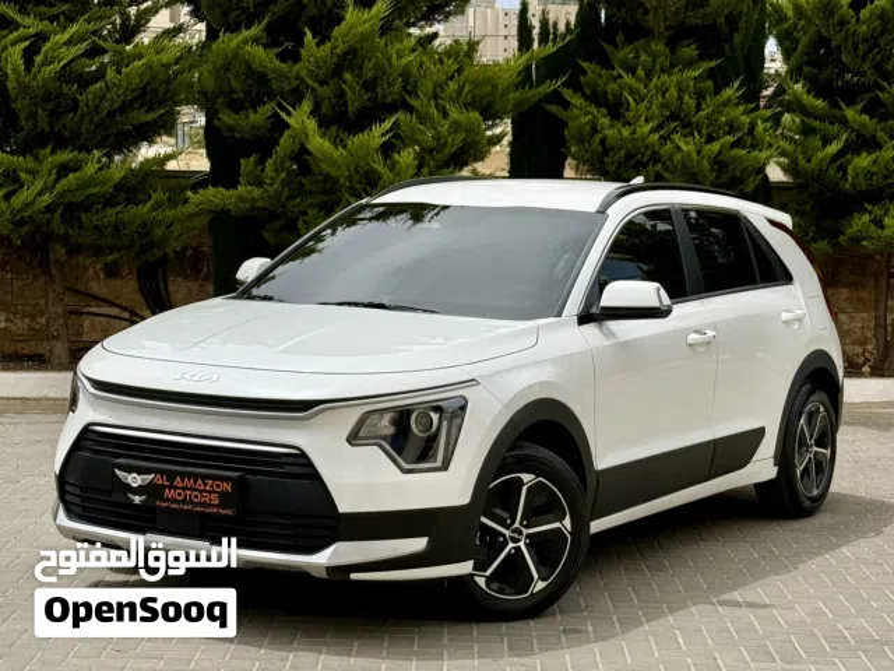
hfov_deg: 39.7
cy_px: 336
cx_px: 447
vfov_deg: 30.3
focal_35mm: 48
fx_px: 1240
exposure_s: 1/6536
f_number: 1.78
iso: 80
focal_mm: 6.76
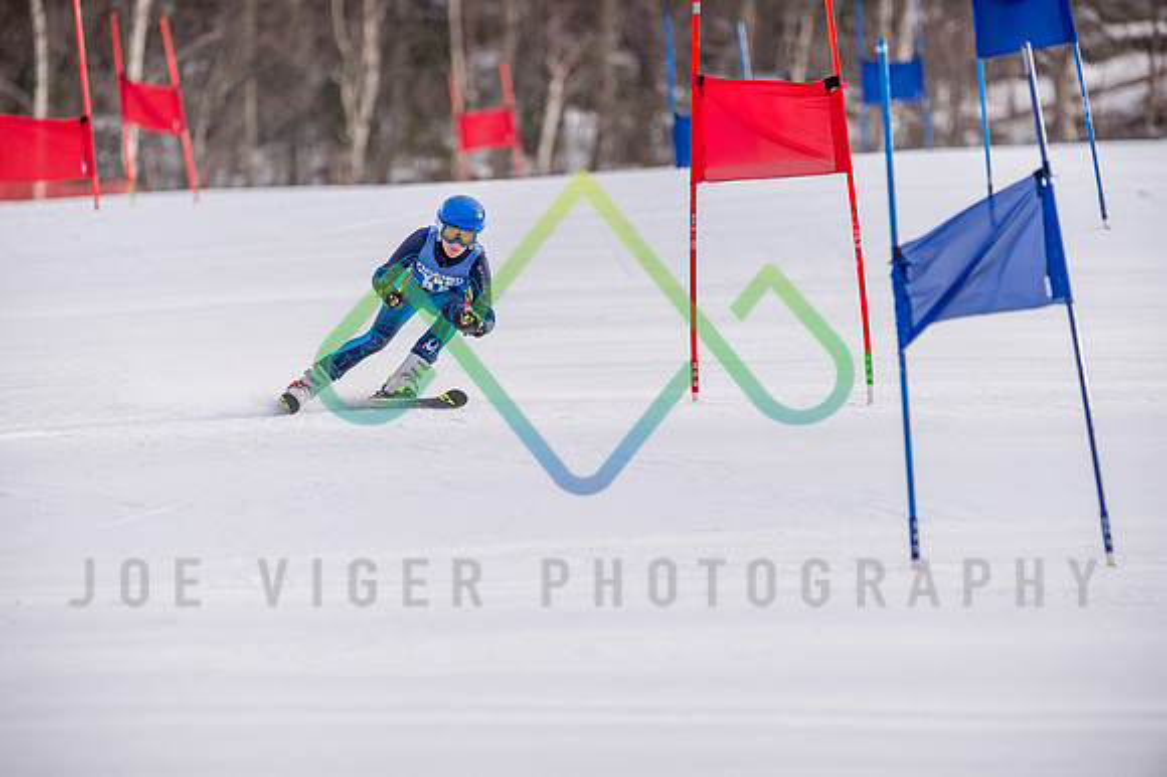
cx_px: 584
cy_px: 388
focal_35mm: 600
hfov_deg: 3.4
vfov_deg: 2.3
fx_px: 19438
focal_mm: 600
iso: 800
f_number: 6.3
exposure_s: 1/3200
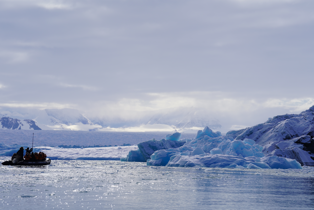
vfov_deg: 12.6
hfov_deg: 18.8
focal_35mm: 109
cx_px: 157
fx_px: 951
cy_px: 105
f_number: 11
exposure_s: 1/400
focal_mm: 109
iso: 100
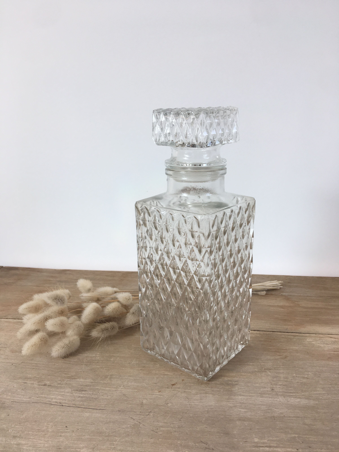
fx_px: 379
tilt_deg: -15.1
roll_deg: +0.0
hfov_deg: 48.2
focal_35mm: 29
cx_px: 170
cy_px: 226
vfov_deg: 61.7
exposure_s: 1/100
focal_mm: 4.15
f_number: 2.2
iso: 32
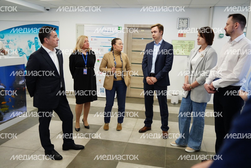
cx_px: 126
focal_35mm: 31
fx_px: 216
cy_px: 84
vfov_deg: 42.4
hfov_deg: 60.2
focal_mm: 31
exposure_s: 1/250
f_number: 4
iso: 2000
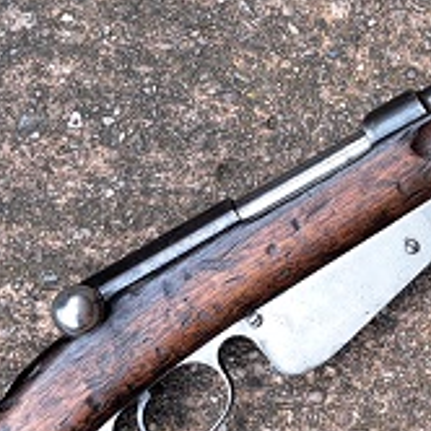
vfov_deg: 15.1
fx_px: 1620
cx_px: 519
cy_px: 186
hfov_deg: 14.7
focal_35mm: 115
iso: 50
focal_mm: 5.23
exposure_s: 1/158
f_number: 1.8
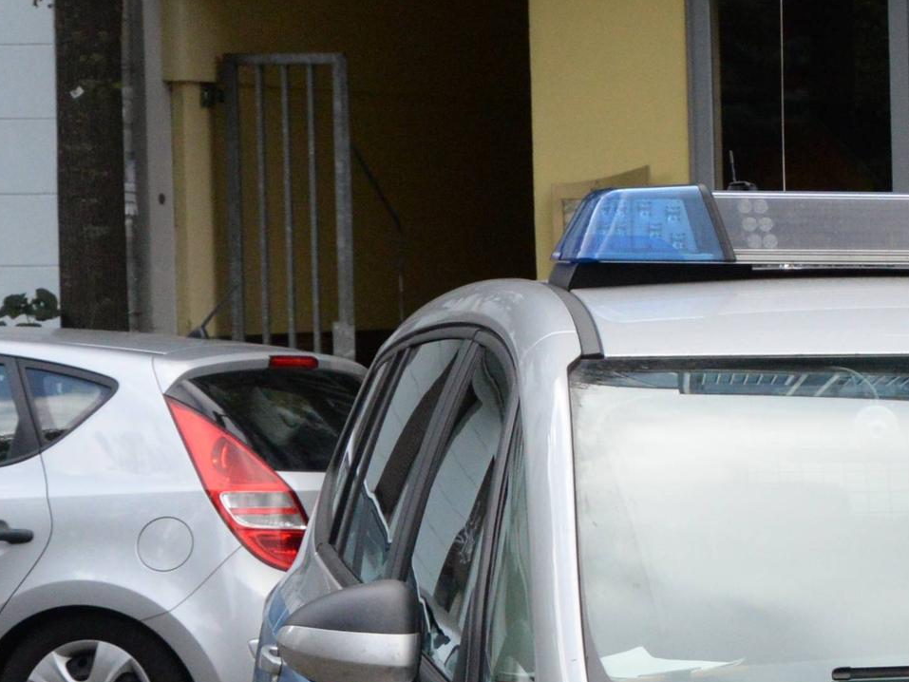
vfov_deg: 7.4
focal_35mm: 201
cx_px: 1615
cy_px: 505
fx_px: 5279
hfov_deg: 9.4
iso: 2500
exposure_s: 1/1600
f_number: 8
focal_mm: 50
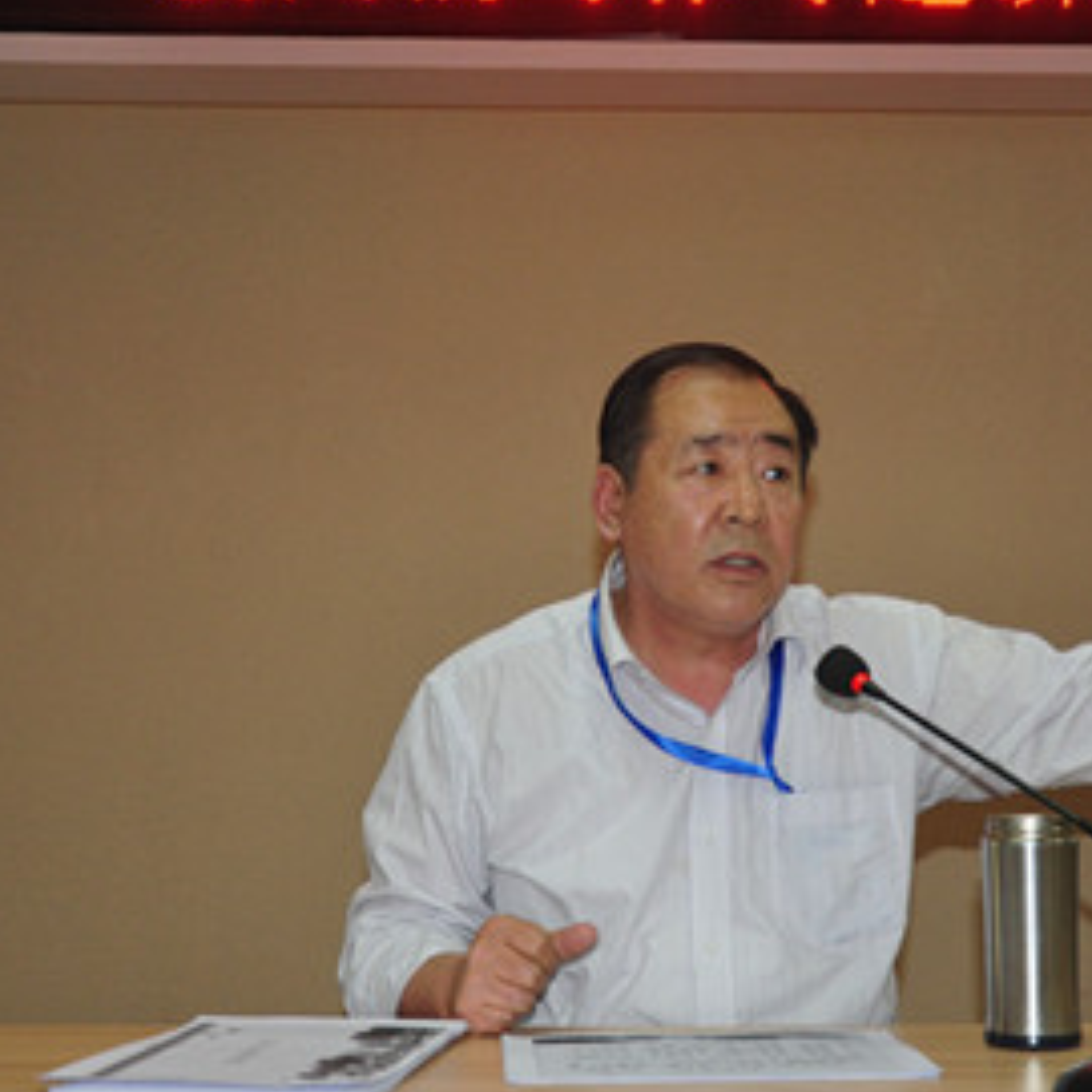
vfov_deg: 28.2
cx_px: 701
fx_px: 2177
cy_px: 514
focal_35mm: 61
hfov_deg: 28.0
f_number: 4
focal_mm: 26
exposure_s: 1/80
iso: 800
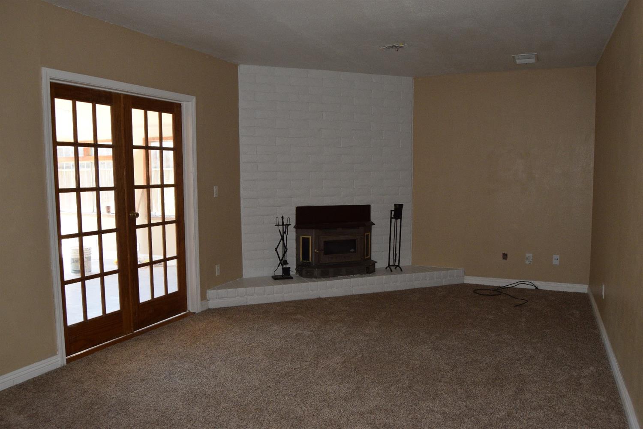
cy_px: 214
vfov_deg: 47.9
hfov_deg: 67.4
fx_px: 482
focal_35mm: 27
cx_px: 322
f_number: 5
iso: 800
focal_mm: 18
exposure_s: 1/100
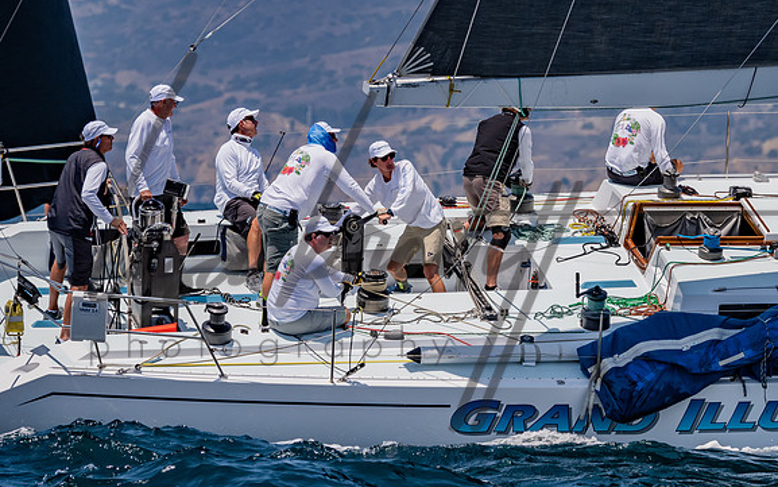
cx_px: 695
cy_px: 133
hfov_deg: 4.0
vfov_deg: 2.5
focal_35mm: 527
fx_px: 11177
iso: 320
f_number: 5.6
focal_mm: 240
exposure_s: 1/2000
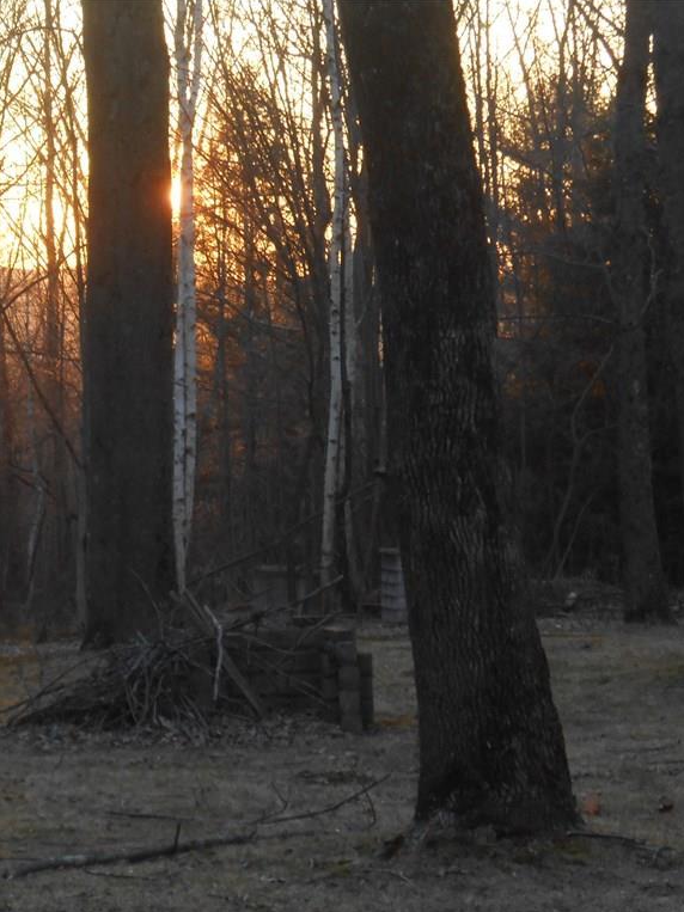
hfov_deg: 10.5
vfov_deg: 14.0
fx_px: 3716
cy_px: 457
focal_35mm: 141
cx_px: 114
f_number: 5
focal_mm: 18.7
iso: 200
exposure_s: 1/60
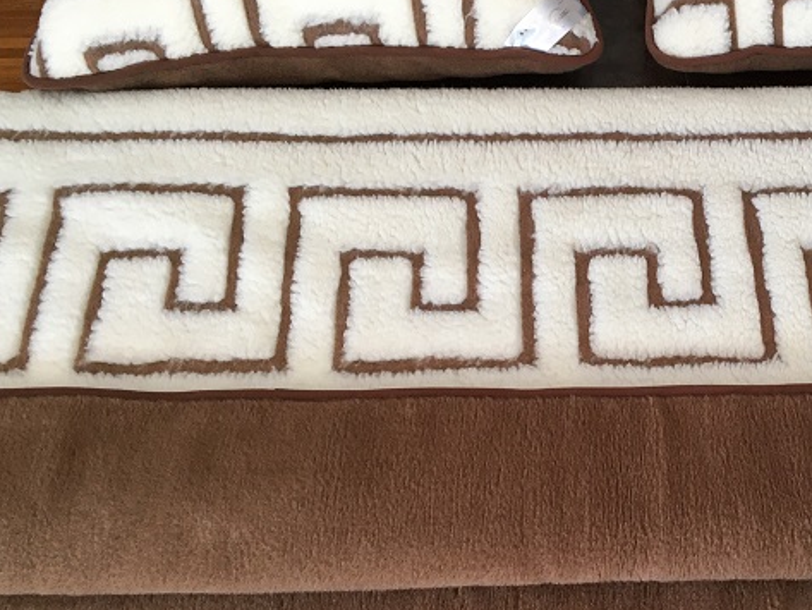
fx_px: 1150
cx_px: 630
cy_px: 314
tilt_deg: -58.7
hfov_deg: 37.7
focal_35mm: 49
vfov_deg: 29.7
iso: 50
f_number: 2.2
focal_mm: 4.15
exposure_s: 1/33
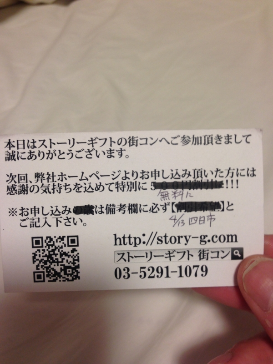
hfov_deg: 42.9
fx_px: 347
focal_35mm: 33
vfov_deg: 55.4
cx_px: 136
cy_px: 182
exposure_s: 1/20
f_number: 2.4
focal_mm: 4.12
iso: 64
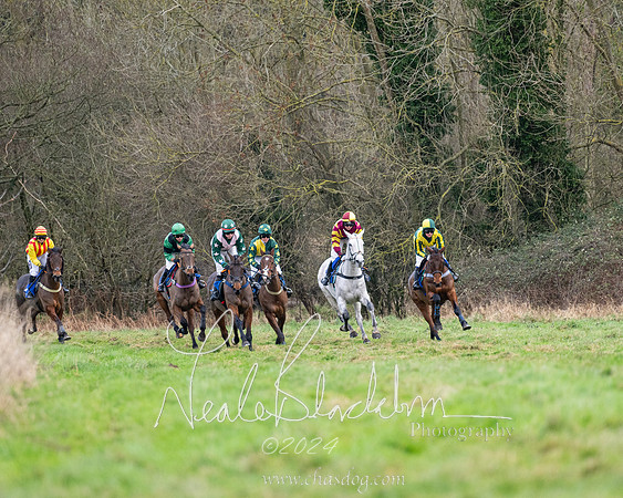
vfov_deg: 4.4
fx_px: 6534
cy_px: 262
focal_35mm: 354
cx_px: 346
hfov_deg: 5.5
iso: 1000
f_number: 4
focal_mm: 260
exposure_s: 1/1000
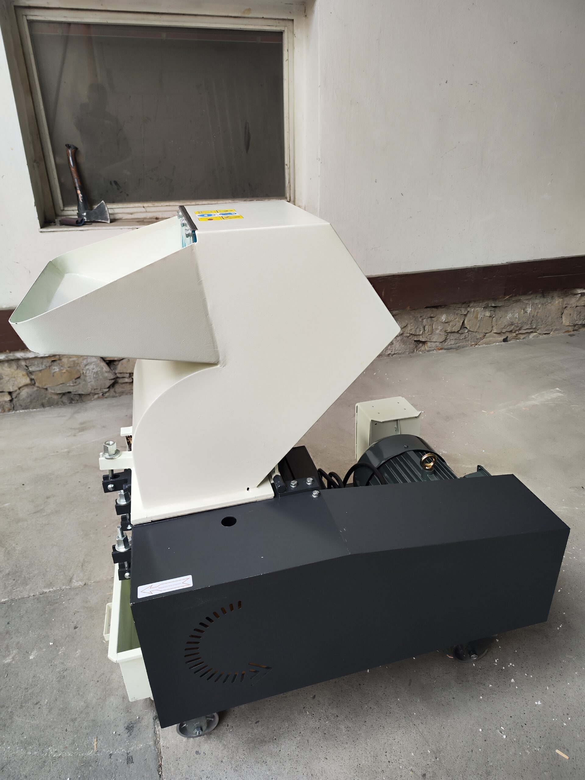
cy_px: 390
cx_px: 292
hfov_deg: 58.9
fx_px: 518
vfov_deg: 73.9
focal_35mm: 23
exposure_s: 1/100
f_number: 1.69
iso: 234
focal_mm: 7.01
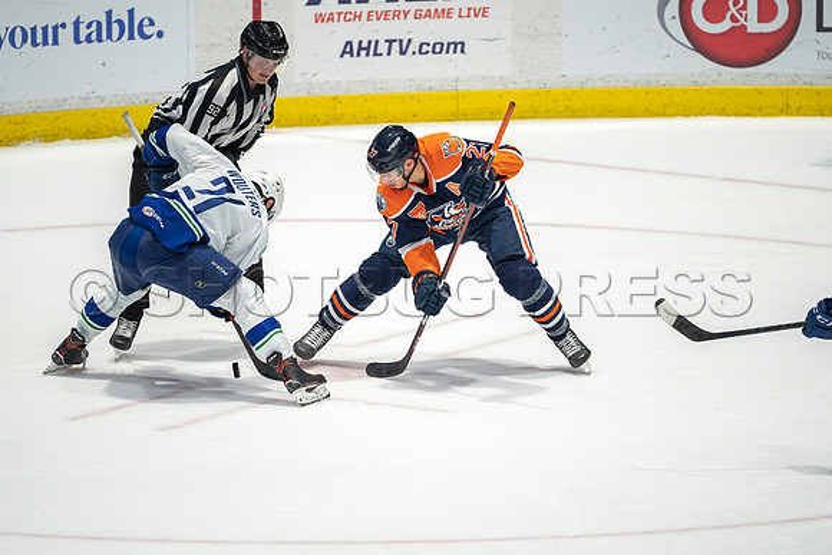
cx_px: 416
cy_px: 278
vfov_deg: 2.3
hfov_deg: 3.4
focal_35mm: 600
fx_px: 13869
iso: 1600
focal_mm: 600
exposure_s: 1/640
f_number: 4
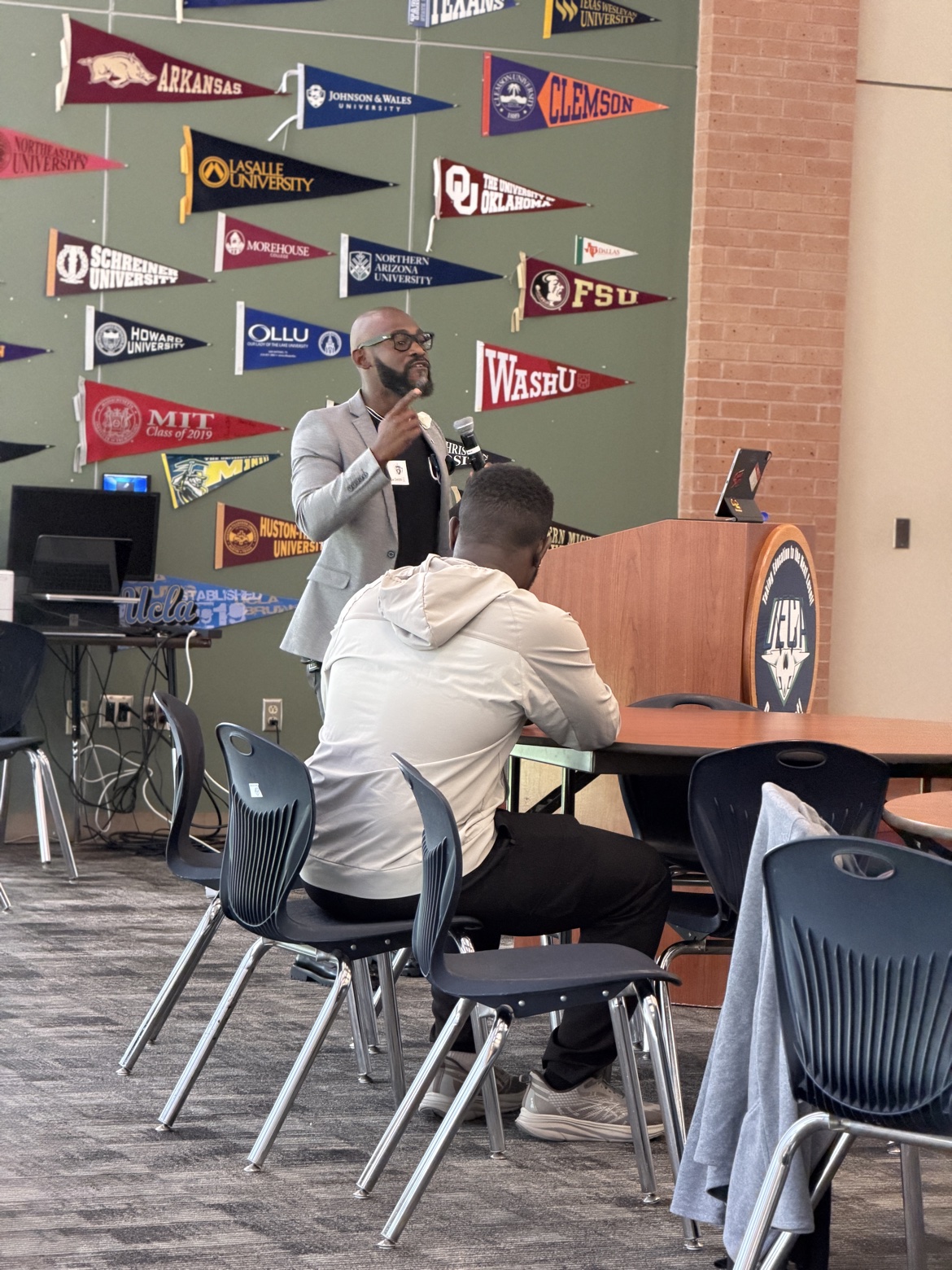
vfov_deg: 19.6
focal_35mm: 100
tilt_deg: -1.9
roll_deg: -0.7
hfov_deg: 14.8
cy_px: 635
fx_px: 3667
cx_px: 476
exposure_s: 1/58
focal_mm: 16.89
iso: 640
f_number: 2.8
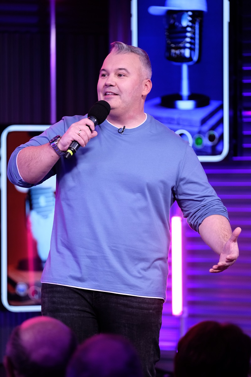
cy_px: 188
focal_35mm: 210
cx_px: 126
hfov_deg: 6.5
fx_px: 2196
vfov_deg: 9.8
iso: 1600
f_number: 2.8
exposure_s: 1/125
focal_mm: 140
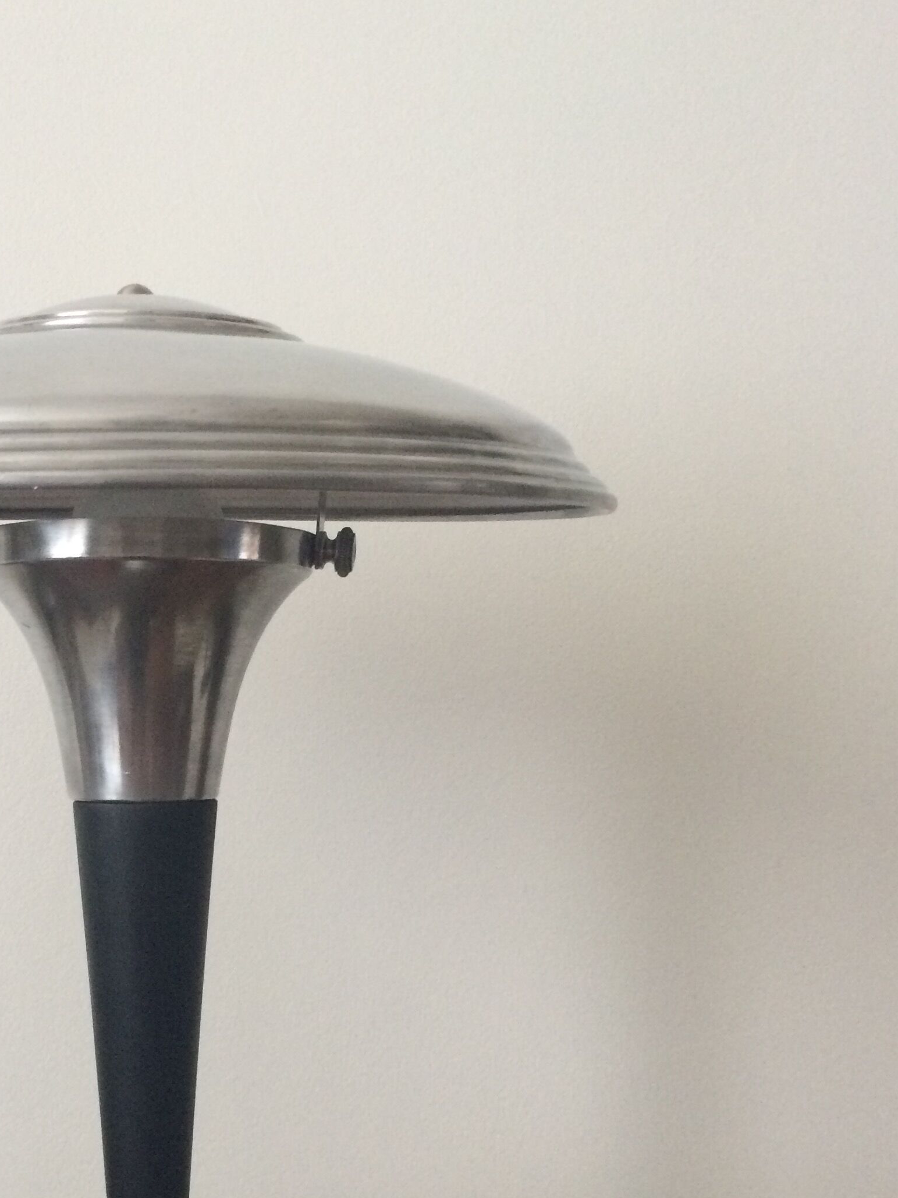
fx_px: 1591
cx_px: 215
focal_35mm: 46
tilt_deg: -3.4
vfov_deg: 40.9
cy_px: 763
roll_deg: +0.9
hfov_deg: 30.9
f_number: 2.2
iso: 320
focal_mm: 4.15
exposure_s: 1/33
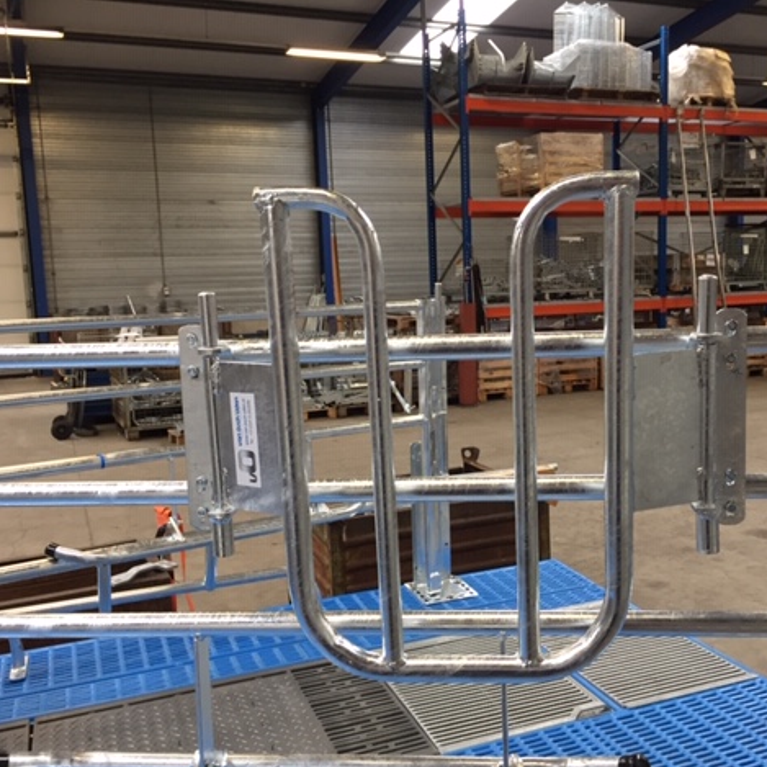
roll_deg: +2.3
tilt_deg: -9.8
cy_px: 391
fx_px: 877
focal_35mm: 35
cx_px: 442
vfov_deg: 47.2
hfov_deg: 47.1
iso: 100
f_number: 2.2
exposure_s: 1/33
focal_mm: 4.15
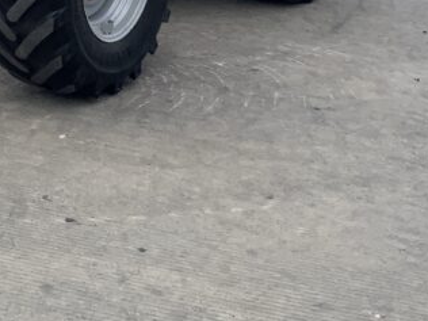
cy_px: -119
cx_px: -45
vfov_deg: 14.9
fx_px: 1162
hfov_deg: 19.9
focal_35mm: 94
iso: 16
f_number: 1.8
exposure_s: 1/1577
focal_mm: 3
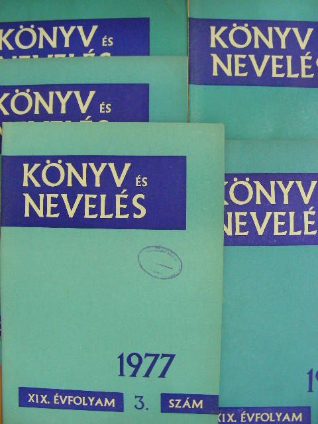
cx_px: 159
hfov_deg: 37.7
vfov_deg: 49.0
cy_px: 212
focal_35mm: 38
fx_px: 465
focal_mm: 6.3
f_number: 3.5
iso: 200
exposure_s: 1/17.5
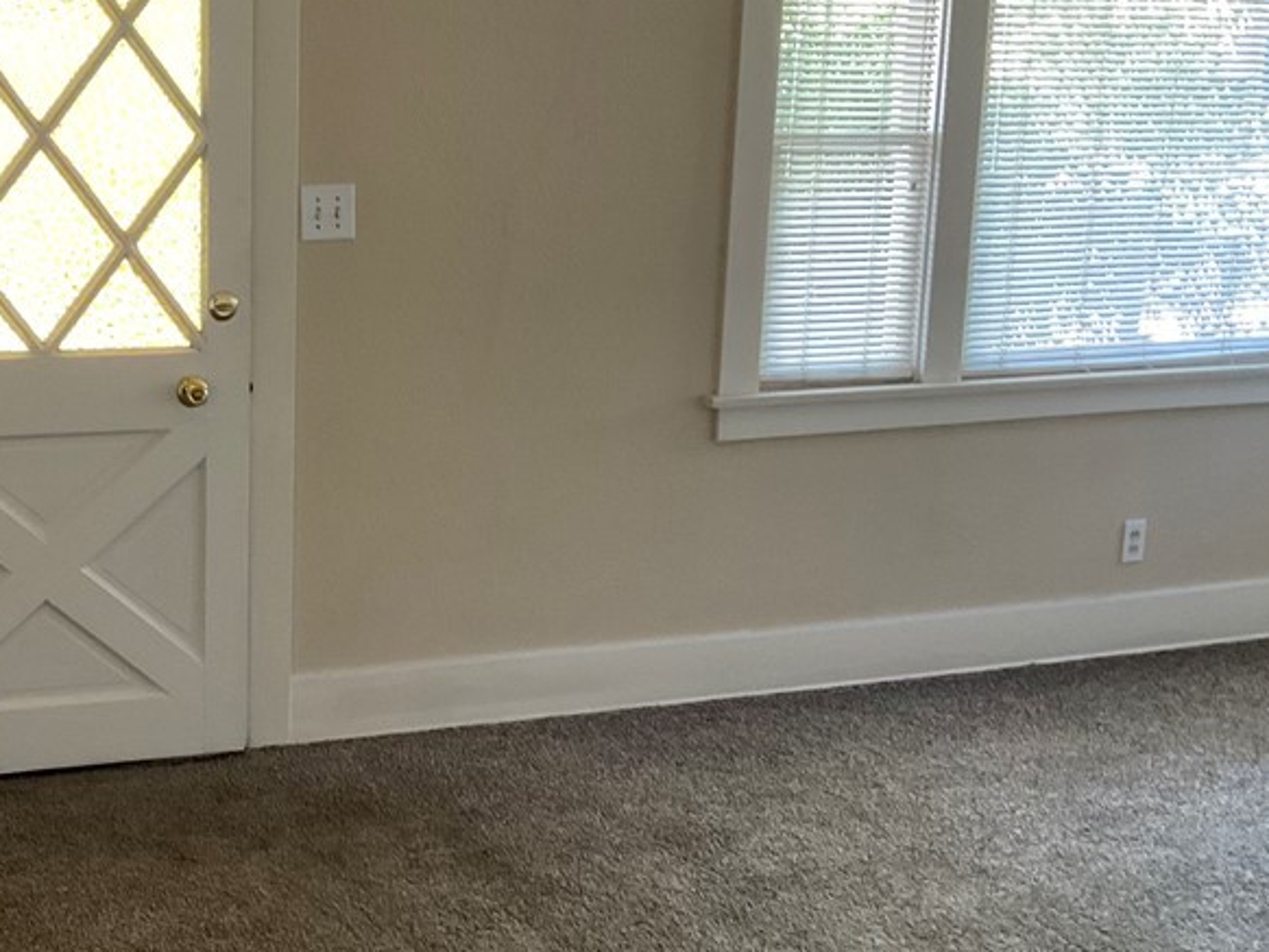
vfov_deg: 28.5
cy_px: 405
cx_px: 288
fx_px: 1870
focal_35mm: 51
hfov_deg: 36.4
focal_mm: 3
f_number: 1.8
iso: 160
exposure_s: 1/60
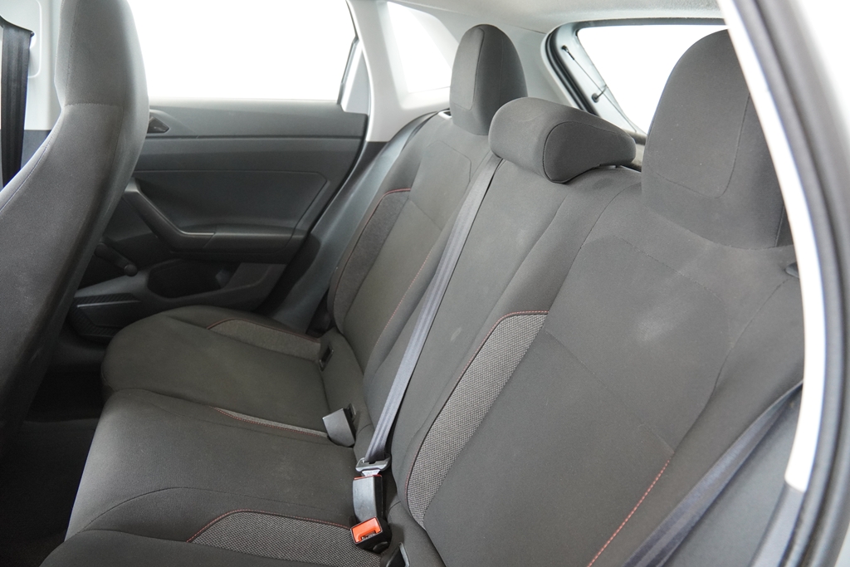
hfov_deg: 70.4
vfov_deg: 50.4
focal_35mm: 26
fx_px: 602
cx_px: 425
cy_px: 284
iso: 1600
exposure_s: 1/160
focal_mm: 17
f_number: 3.2
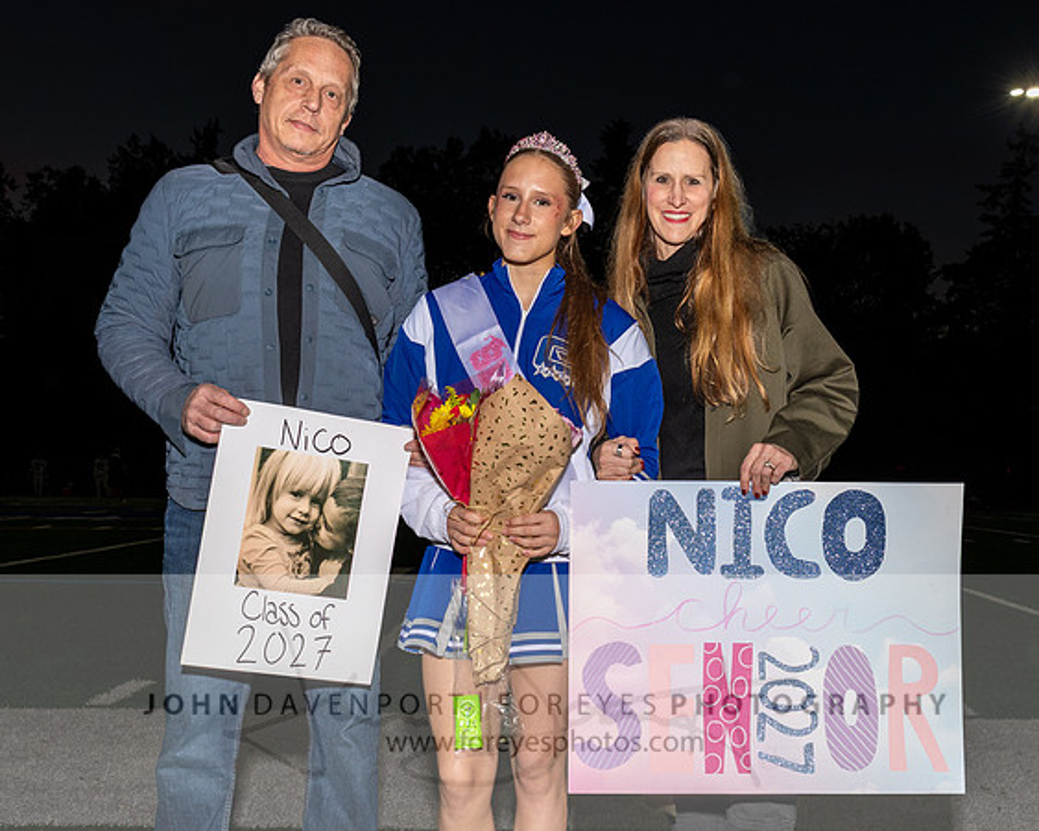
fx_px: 1341
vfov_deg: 34.4
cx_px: 609
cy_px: 473
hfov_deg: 42.2
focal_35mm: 44
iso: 200
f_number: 8
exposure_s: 1/200
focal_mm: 24
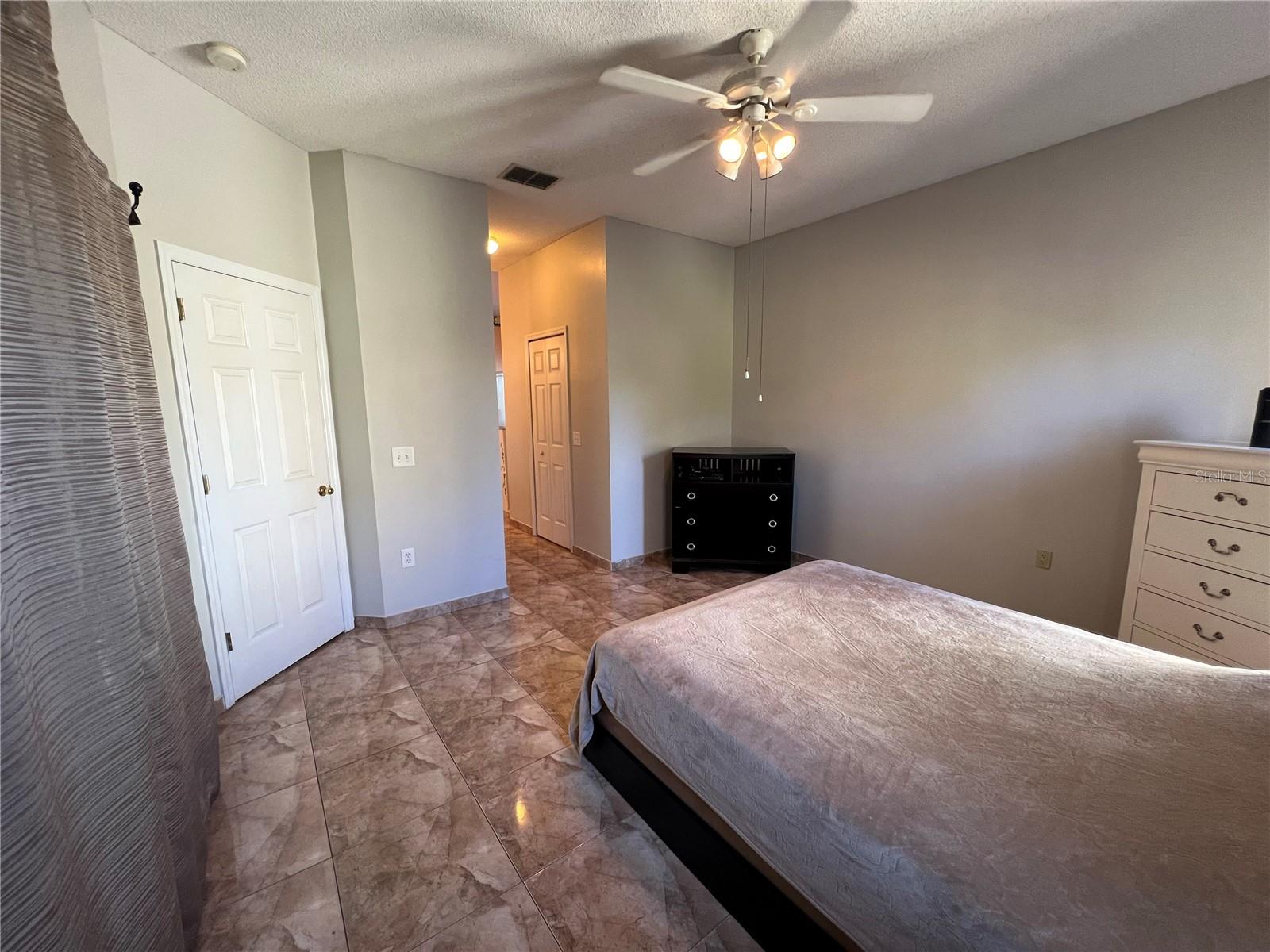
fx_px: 477
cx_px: 635
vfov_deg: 89.9
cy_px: 476
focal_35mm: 13
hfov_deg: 106.2
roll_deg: +0.7
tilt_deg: -8.1
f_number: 1.8
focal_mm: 1.57
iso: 160
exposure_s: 1/60
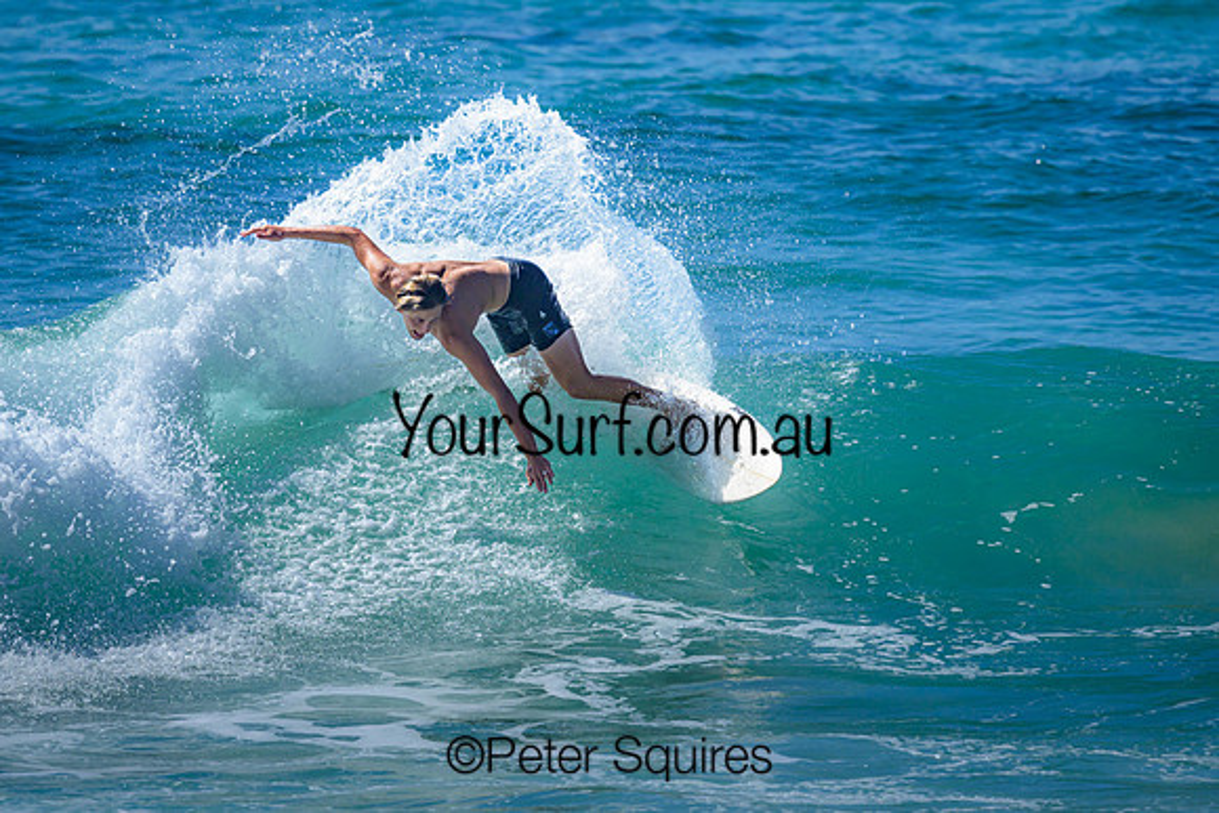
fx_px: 37284
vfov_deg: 1.2
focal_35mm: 1101
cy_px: 254
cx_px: 554
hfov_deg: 1.9
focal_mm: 800
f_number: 6.3
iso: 320
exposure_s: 1/3200
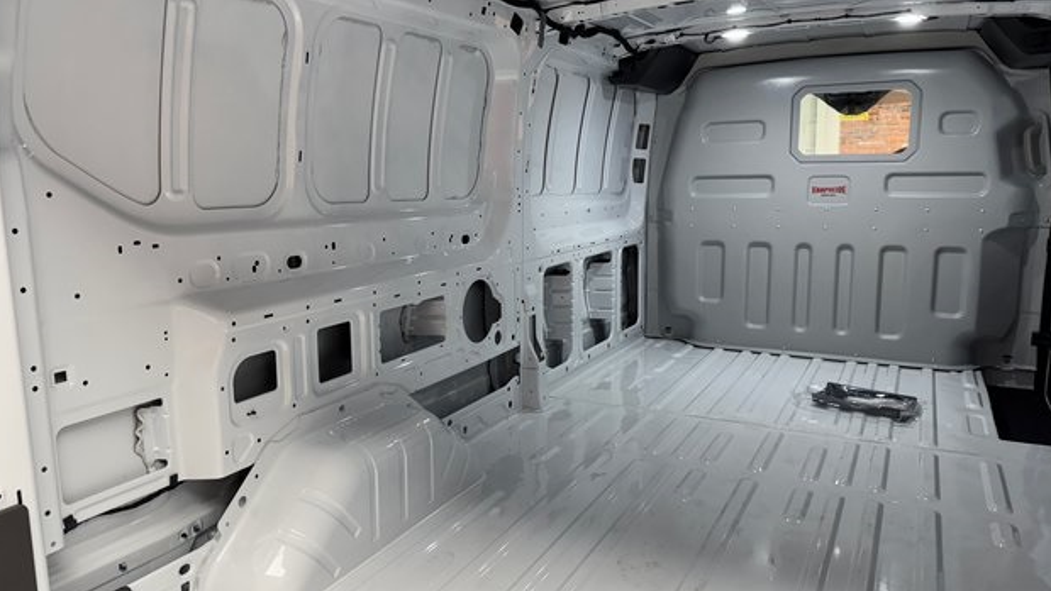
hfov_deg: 69.9
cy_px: 296
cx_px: 522
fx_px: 753
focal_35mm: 27
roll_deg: +1.1
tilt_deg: -9.8
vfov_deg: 42.9
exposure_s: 1/120
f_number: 1.78
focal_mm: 6.76
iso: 160
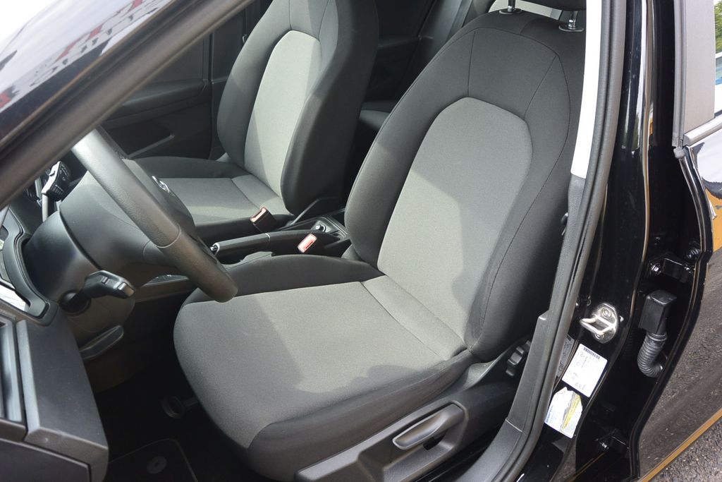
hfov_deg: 63.7
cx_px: 361
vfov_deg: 45.0
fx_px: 582
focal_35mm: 29
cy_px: 241
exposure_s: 1/160
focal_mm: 11
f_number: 3.5
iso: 160
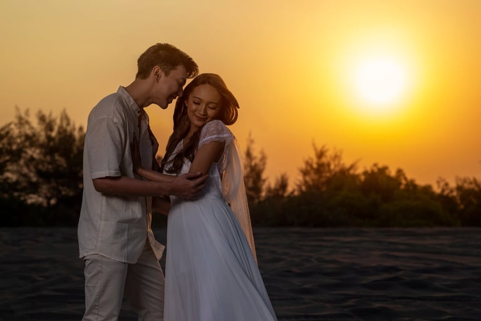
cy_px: 160
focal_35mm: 85
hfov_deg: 23.9
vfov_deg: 16.1
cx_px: 240
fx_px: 1136
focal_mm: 85
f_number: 5
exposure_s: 1/500
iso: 50
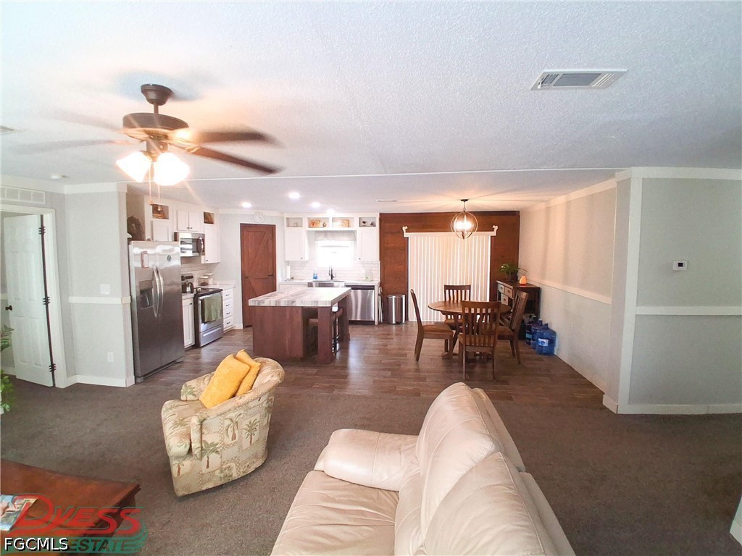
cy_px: 278
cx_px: 371
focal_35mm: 17
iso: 125
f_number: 2.2
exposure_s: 1/40
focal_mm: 1.4
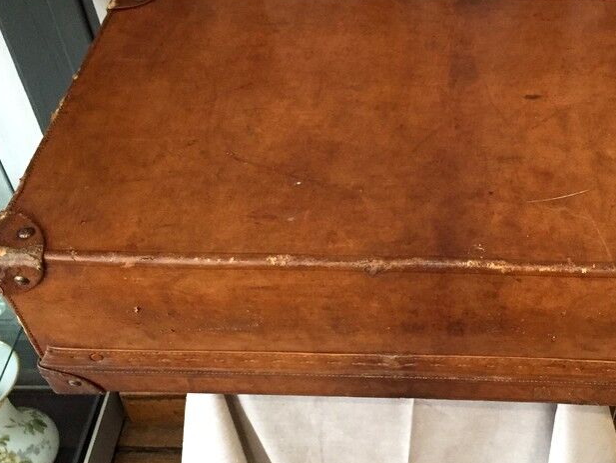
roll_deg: +1.0
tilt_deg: -41.3
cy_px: 141
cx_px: 427
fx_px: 837
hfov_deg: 39.8
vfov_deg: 30.6
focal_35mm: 47
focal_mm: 4.15
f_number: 2.2
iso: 250
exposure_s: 1/33
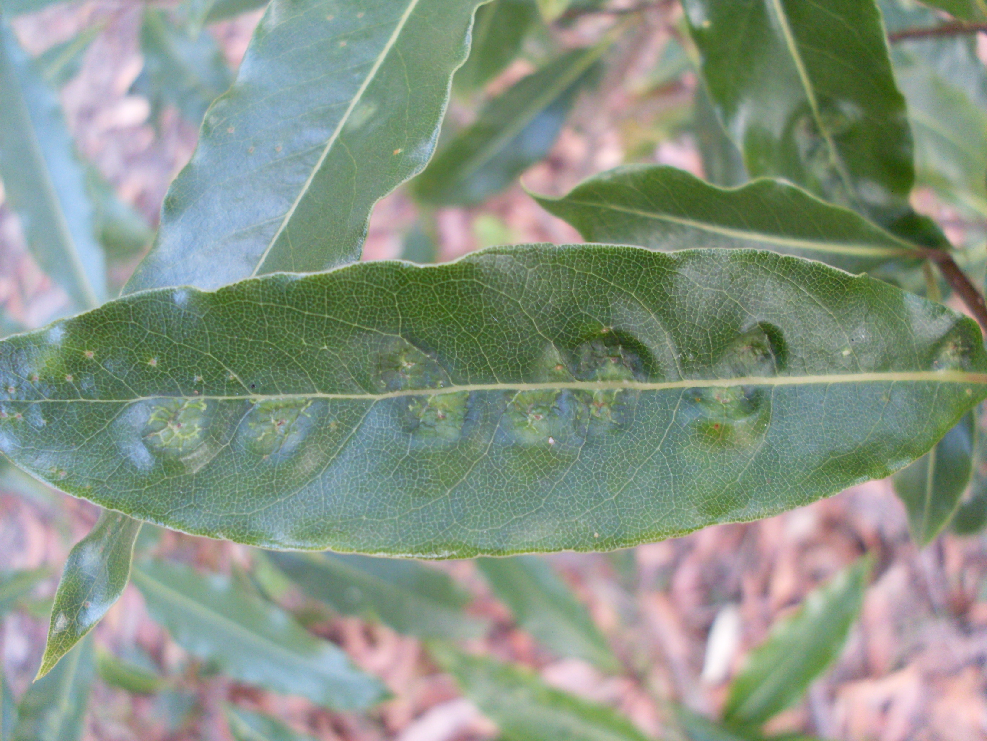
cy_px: 370
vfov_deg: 37.7
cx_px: 494
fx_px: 1083
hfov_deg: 49.0
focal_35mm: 38
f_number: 2.8
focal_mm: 6.3
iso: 160
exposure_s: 1/45
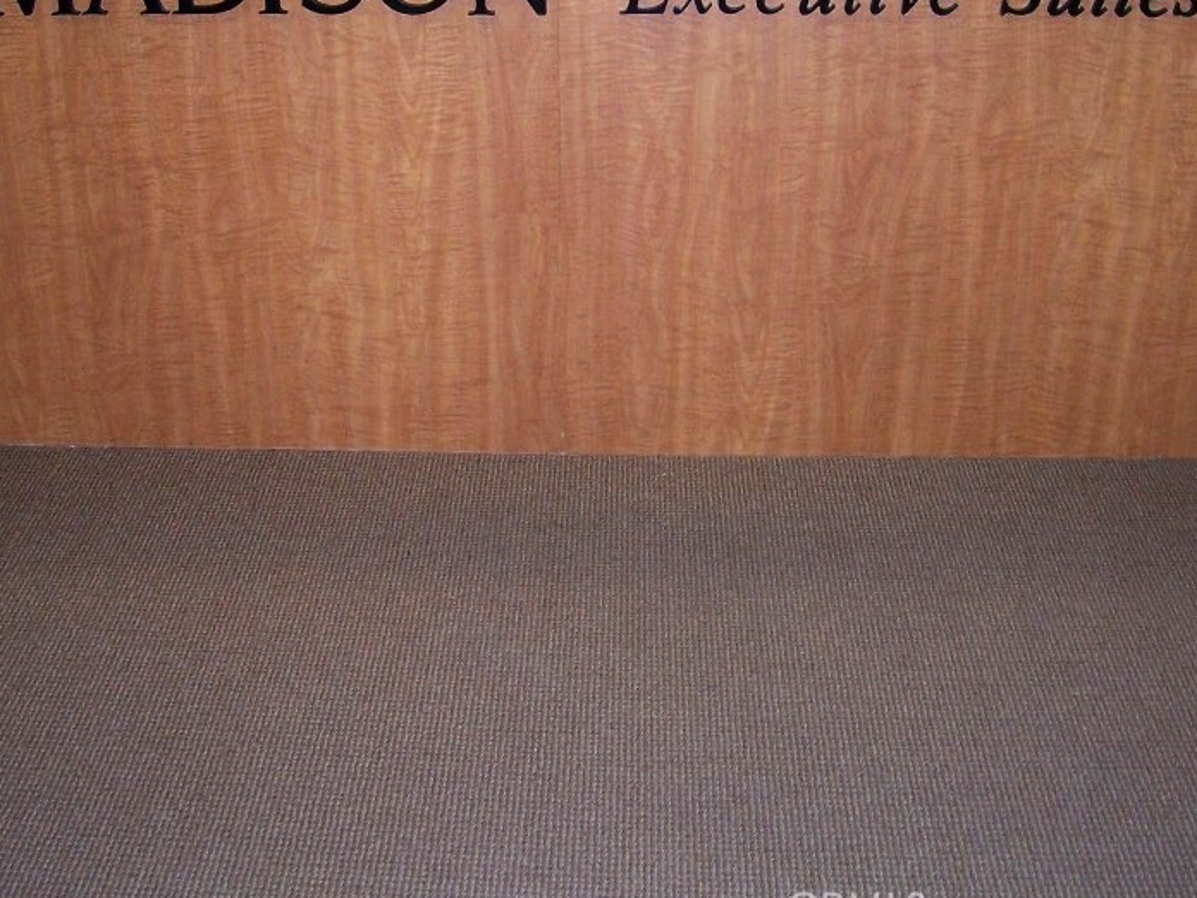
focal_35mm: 50
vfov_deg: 28.8
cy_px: 272
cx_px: 574
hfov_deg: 38.2
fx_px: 1729
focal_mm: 5.6
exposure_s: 1/60
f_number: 2.7
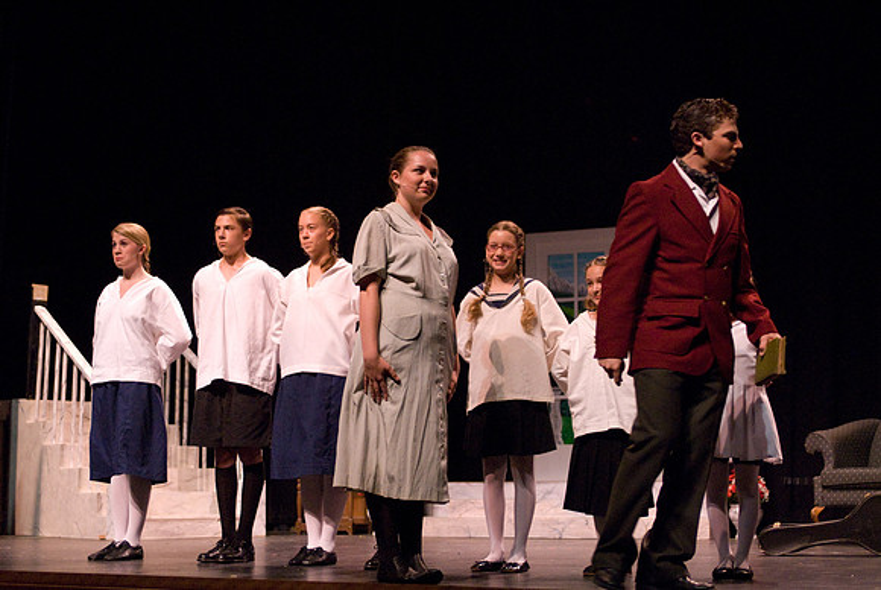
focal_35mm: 57
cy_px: 295
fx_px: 1396
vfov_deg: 23.8
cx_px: 440
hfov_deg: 35.0
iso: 1600
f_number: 2.8
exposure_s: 1/200
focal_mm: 38
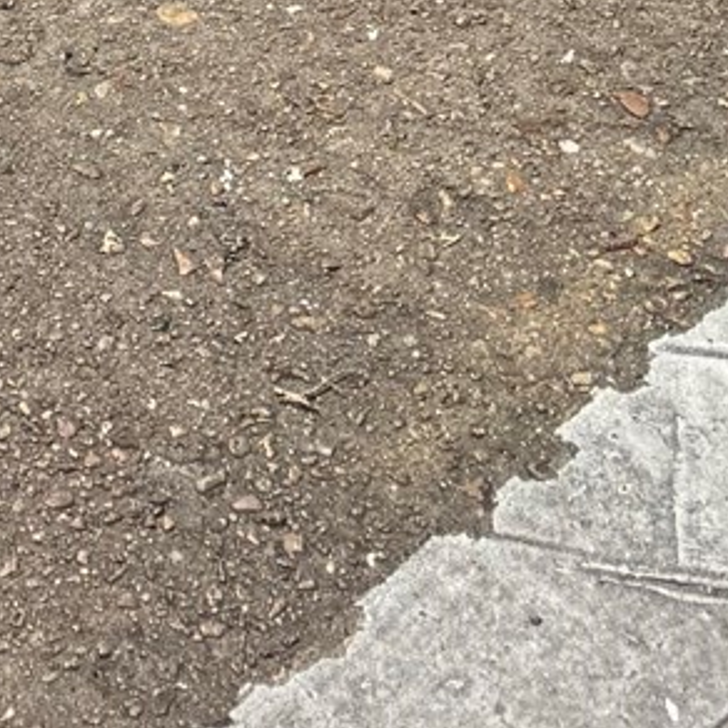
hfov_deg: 11.2
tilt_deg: -13.0
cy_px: -1623
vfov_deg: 9.0
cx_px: -411
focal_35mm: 149
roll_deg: +0.1
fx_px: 3545
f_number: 1.78
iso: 80
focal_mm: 6.76
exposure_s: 1/4673
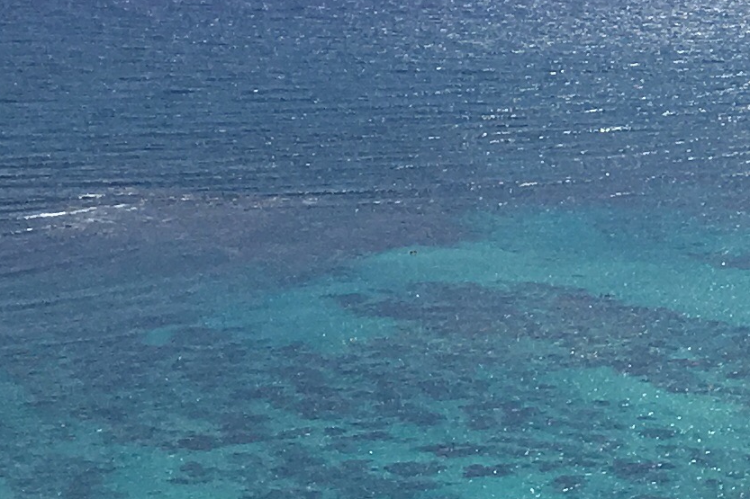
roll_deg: +0.8
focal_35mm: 146
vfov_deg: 9.4
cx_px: 1568
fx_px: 3041
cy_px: 177
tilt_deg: -6.4
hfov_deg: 12.2
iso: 25
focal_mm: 4.15
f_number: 2.2
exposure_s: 1/4808
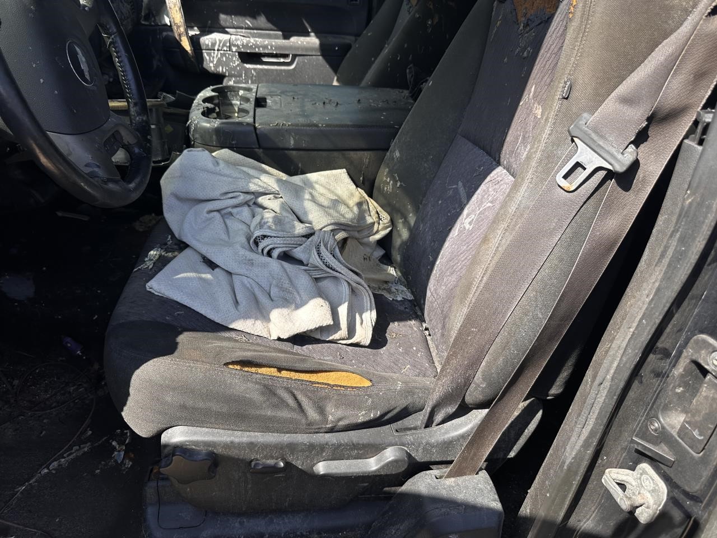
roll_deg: -16.2
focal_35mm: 24
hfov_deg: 71.6
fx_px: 497
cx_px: 358
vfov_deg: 56.8
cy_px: 269
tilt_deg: -34.3
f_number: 1.78
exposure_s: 1/962
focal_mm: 6.86
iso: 80
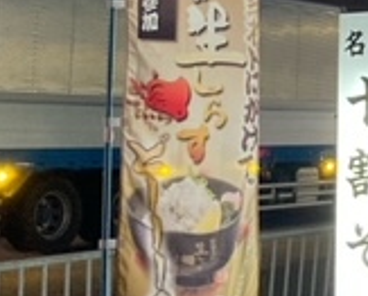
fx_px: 1167
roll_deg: +0.8
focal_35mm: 107
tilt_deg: +8.5
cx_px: 461
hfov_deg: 17.0
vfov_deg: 14.1
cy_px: -29
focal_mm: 3.99
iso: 320
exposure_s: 1/60
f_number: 1.8
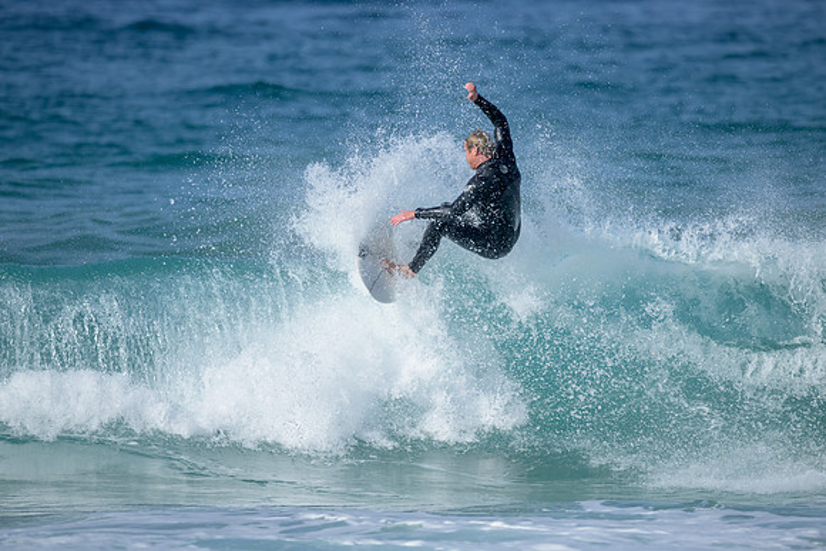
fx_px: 18359
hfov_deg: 2.6
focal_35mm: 800
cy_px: 276
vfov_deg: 1.7
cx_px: 413
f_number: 6.3
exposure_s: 1/2500
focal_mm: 800
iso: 320
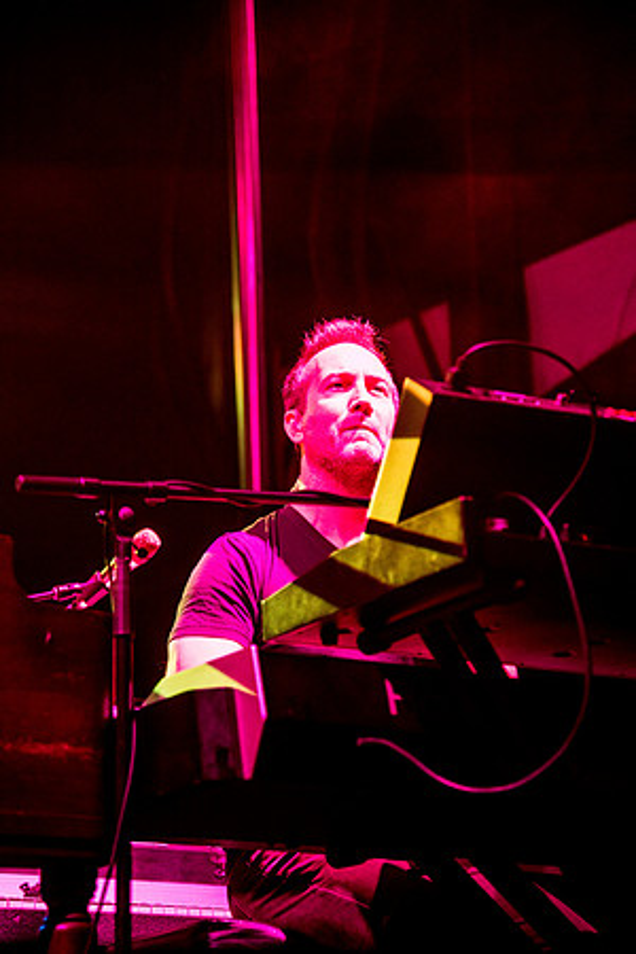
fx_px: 3180
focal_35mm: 120
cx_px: 318
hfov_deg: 11.4
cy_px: 477
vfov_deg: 17.1
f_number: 4
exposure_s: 1/500
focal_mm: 120
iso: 2000
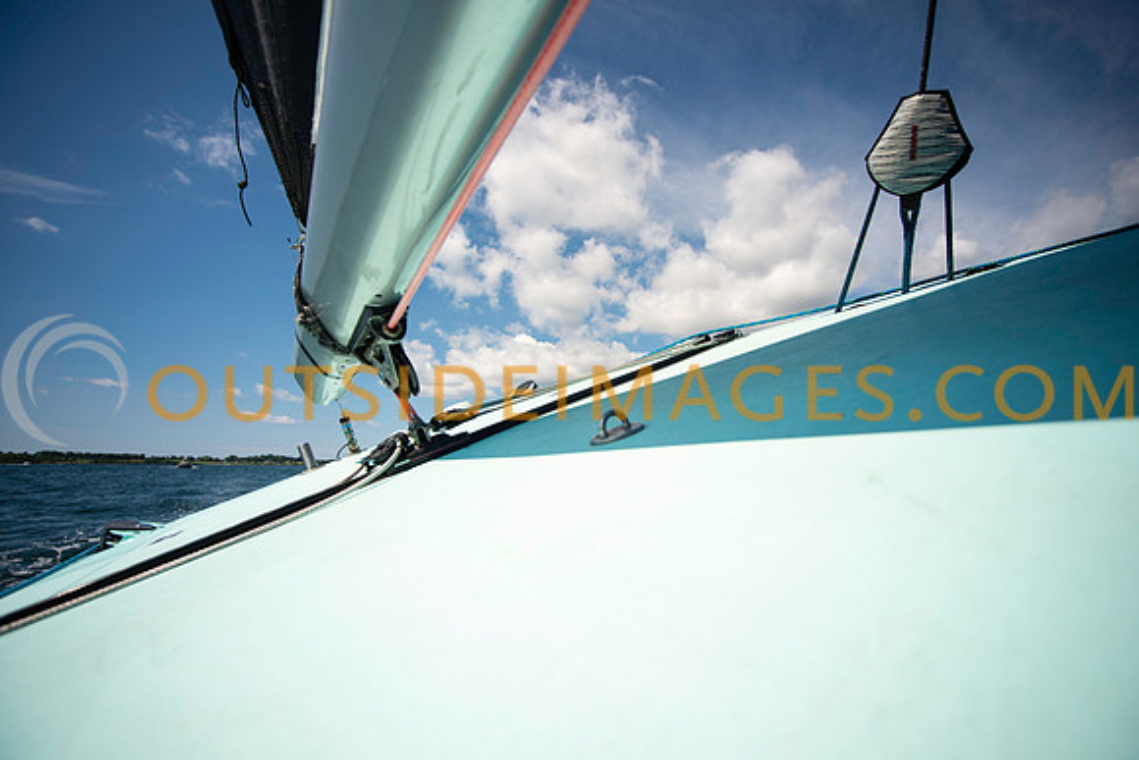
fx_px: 475
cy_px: 380
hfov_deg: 100.4
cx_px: 570
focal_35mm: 15
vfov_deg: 77.4
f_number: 5
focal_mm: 15
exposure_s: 1/4000
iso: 250
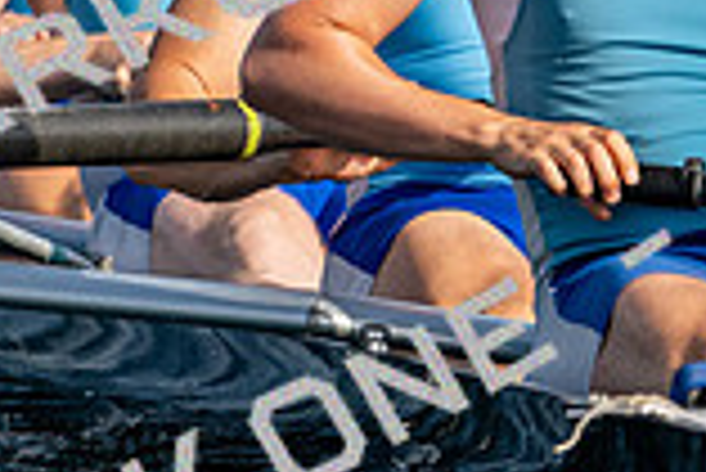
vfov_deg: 0.9
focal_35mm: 1478
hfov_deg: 1.4
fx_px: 29011
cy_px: -205
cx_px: 382
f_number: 4.5
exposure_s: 1/5000
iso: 500
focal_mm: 400
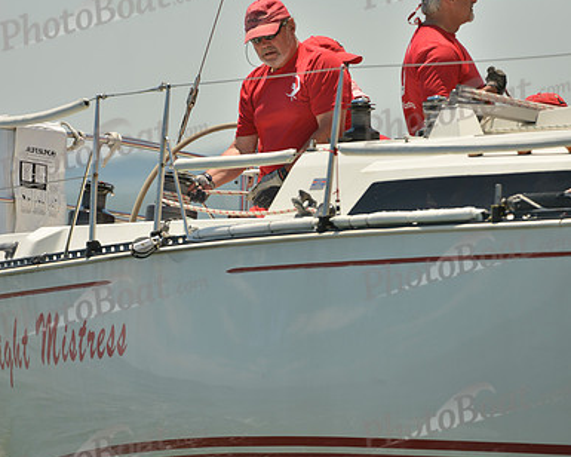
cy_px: 206
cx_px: 286
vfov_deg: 2.7
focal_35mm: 566
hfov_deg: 3.4
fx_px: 9565
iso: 200
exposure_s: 1/1250
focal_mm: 400
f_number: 5.6
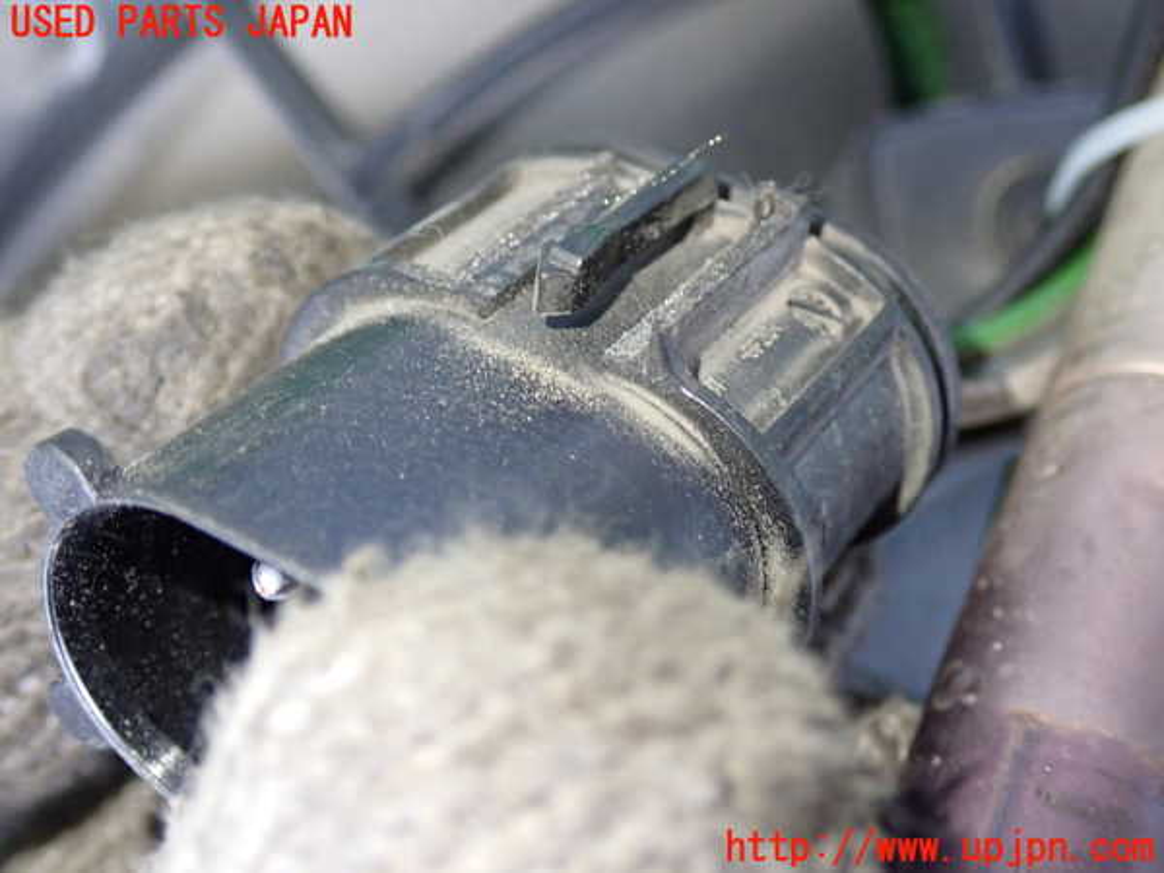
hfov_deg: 38.2
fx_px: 1681
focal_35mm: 50
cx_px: 582
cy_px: 436
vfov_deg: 29.1
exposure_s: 1/50
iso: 640
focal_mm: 9.01
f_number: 3.2
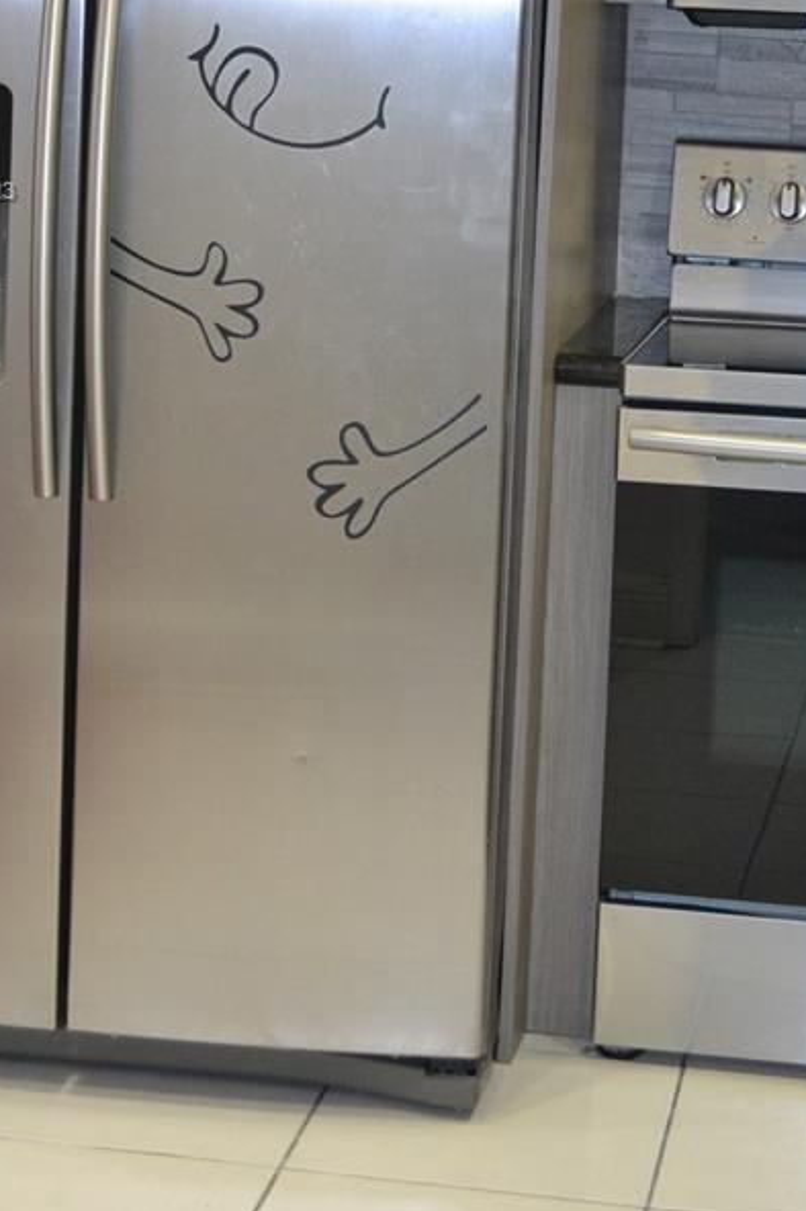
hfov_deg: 17.2
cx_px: 502
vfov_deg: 25.1
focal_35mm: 79
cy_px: 192
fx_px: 2656
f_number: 4.2
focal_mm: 26
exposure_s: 1/60
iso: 1250
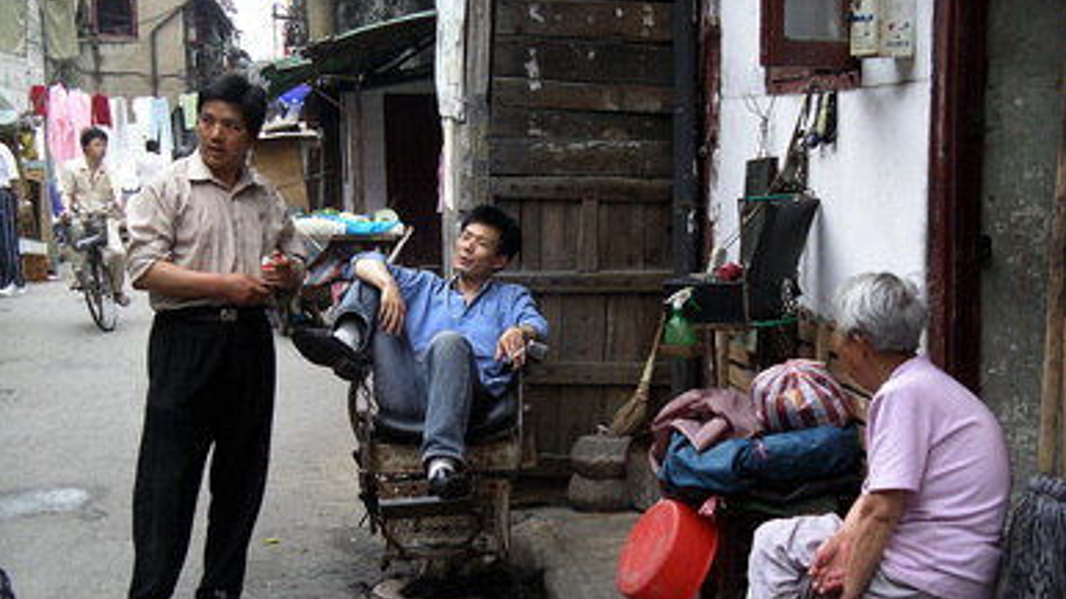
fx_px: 2233
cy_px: 389
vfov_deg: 15.3
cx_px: 532
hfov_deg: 26.9
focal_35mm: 79
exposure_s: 1/73
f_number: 3.5
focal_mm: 14.9
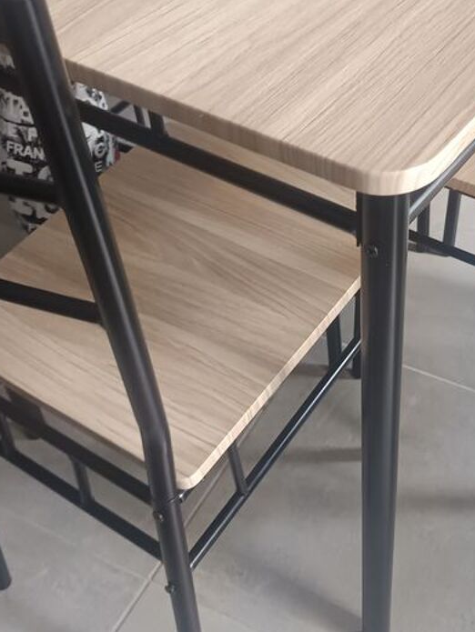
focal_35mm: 46
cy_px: 254
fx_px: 841
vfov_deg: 41.0
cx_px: 346
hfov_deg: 31.1
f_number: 1.7
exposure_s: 1/25
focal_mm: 5.31
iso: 1250
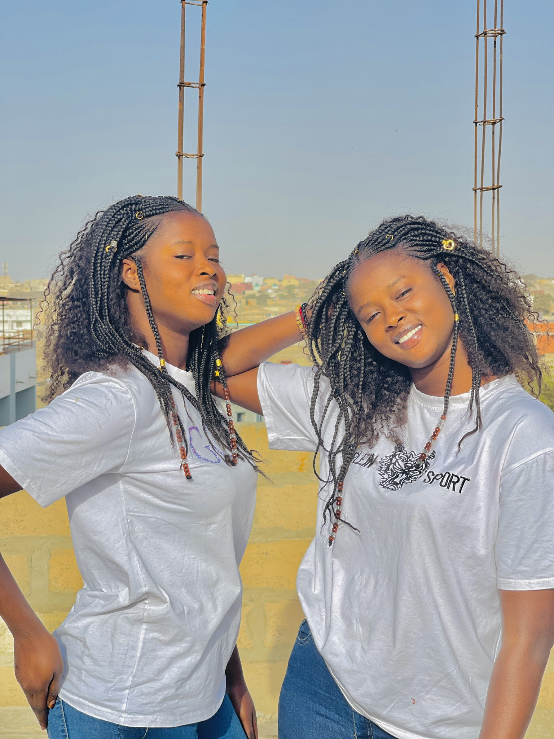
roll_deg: +0.4
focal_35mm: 64
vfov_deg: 30.3
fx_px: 1366
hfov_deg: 22.9
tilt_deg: -2.6
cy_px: 370
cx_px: 277
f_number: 2.2
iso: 20
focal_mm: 7.5
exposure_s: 1/1193
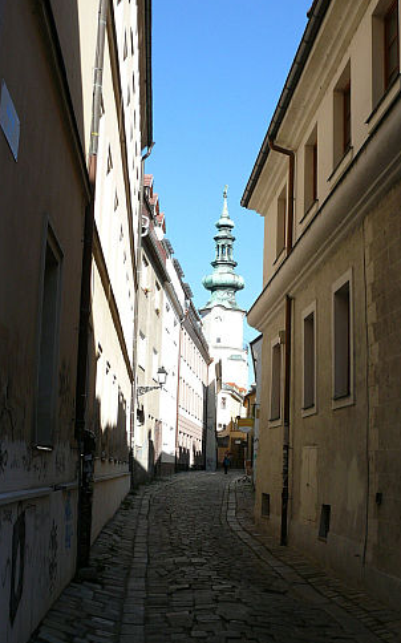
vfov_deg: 43.4
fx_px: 805
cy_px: 371
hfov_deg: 27.9
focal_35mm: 46
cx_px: 242
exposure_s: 1/320
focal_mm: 7.4
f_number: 5.6
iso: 100
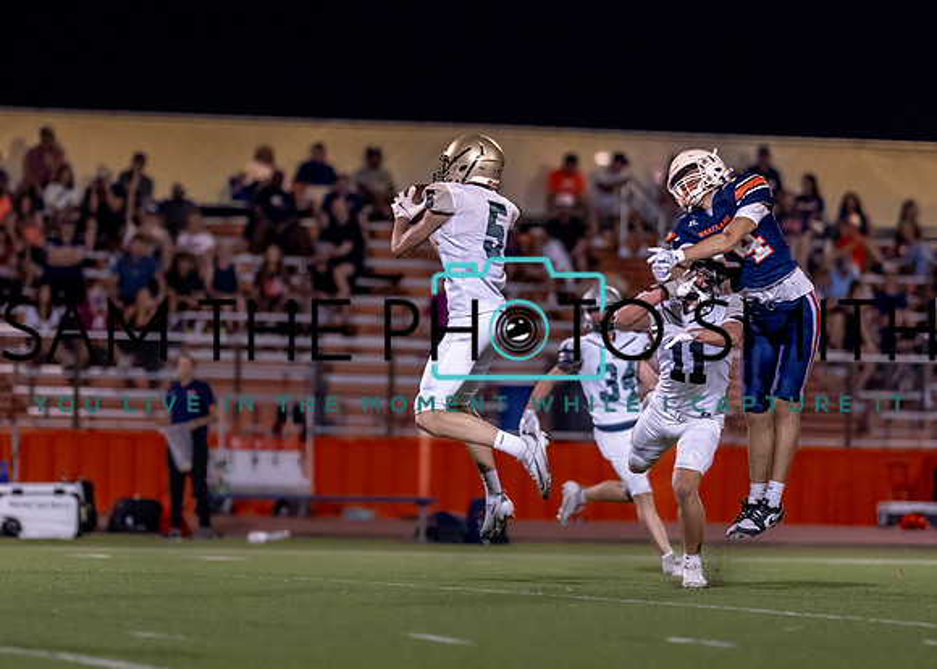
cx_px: 473
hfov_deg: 7.8
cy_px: 312
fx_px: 6829
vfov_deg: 5.6
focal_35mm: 257
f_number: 1.8
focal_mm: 135
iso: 1600
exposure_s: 1/1000
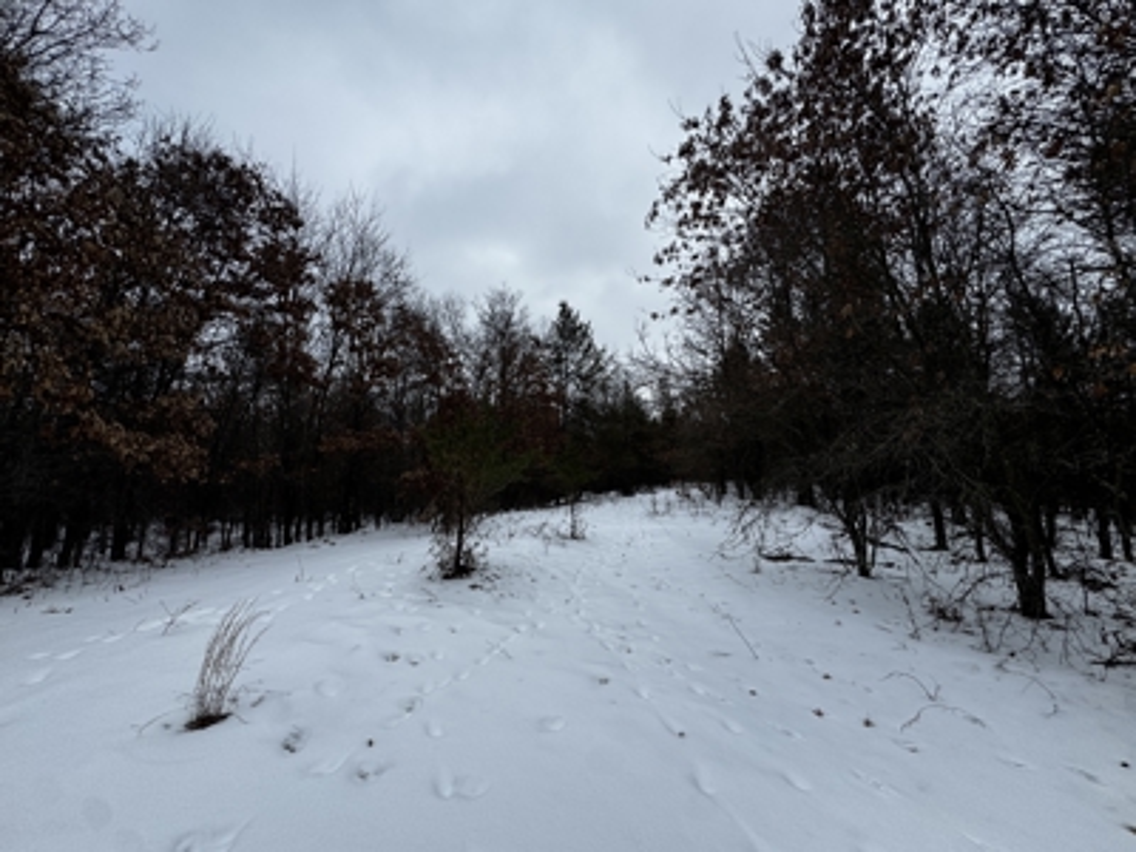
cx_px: 568
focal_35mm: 14
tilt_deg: +5.5
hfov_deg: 102.1
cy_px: 426
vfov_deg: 85.7
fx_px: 459
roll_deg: +0.7
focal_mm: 2.22
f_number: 2.2
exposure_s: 1/1477
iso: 50
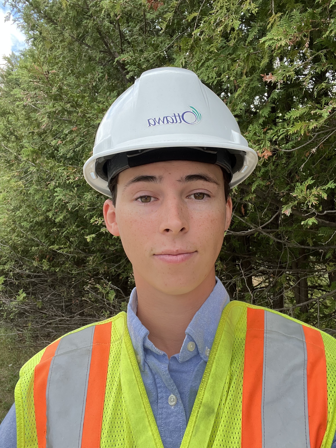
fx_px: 388
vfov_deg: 60.0
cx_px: 168
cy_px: 224
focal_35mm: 30
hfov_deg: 46.8
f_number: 2.2
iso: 32
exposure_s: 1/253
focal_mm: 2.71
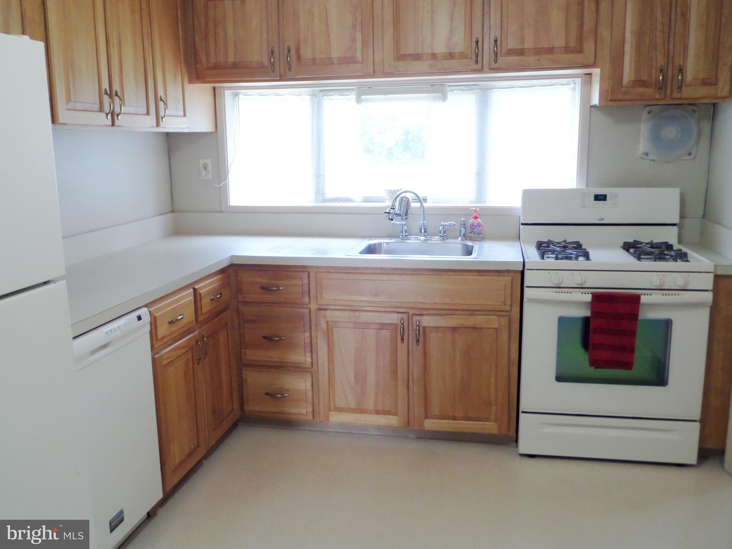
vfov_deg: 44.2
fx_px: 677
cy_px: 274
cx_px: 366
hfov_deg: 56.8
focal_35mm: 32
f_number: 3.4
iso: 320
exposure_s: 1/45
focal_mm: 5.3
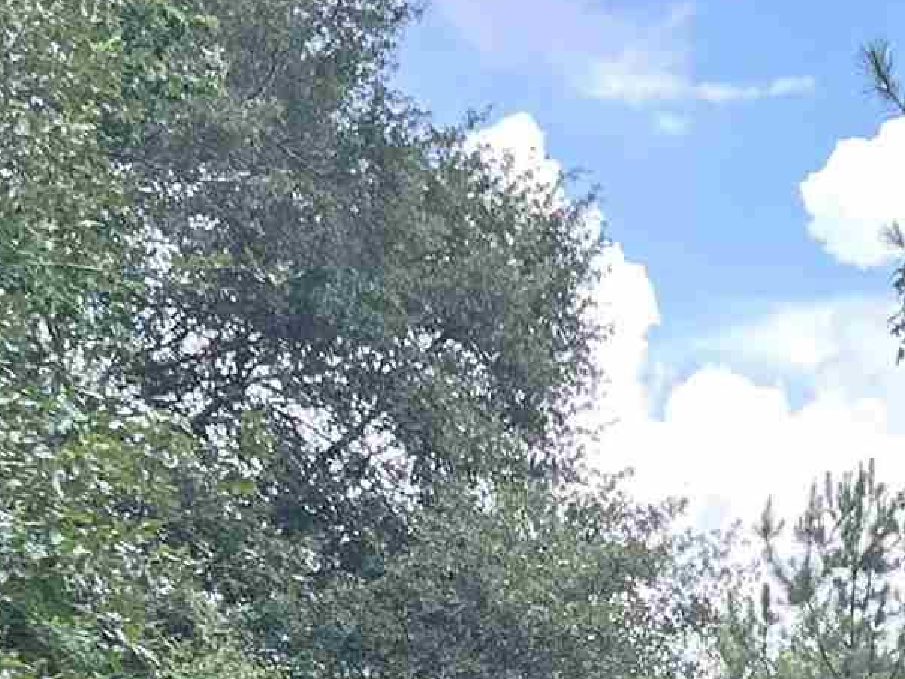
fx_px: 3452
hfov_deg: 14.9
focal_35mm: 132
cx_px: 672
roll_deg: -0.6
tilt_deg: +6.7
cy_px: 817
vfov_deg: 11.0
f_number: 1.5
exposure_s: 1/588
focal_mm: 5.7
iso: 50
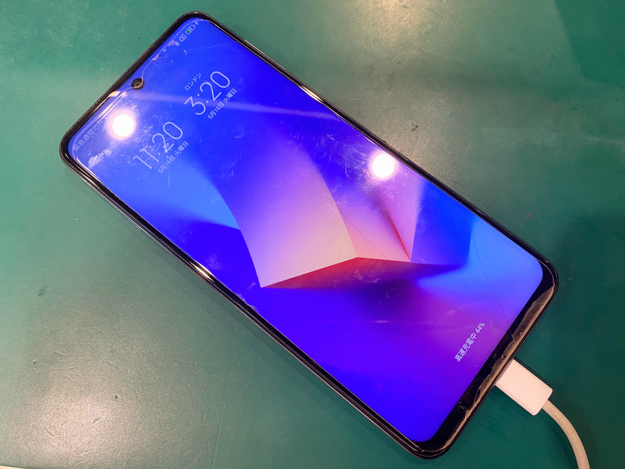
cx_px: 312
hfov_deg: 67.3
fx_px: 469
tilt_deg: -76.8
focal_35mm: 26
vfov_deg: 53.1
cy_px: 234
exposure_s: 1/50
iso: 160
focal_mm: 4.25
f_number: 1.8
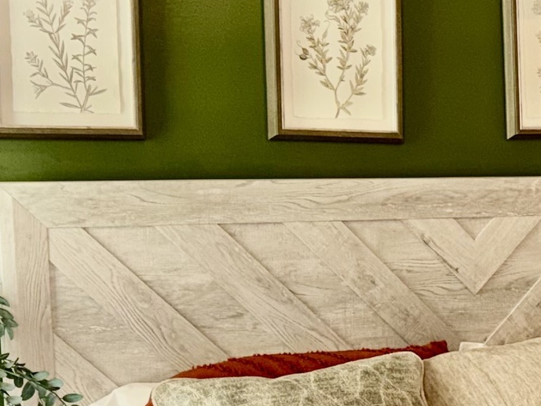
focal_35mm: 107
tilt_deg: -8.0
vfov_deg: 13.7
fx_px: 1673
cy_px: 357
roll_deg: +0.0
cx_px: 744
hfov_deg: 17.1
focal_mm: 6.76
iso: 80
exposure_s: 1/31
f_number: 1.78
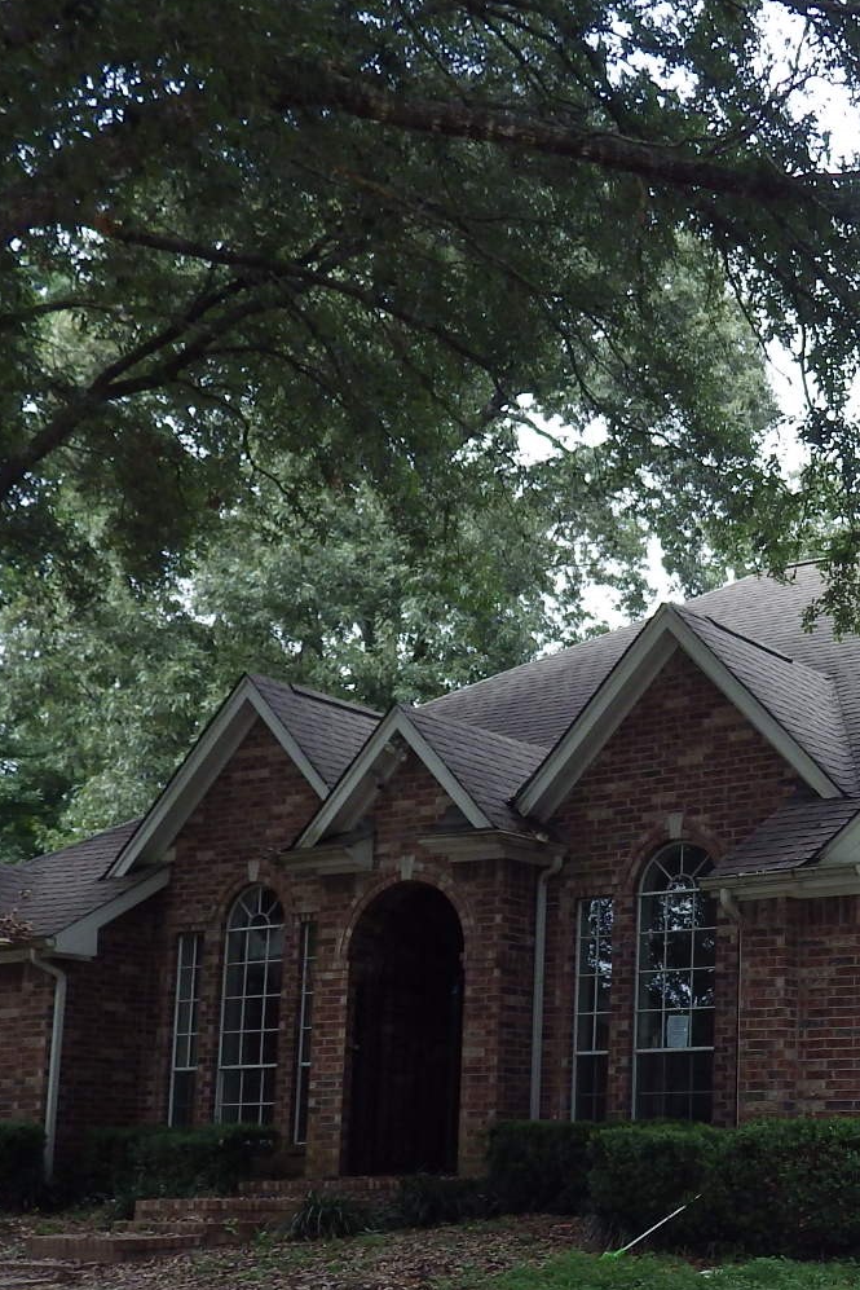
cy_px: 964
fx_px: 1683
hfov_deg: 25.9
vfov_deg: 40.7
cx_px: 1005
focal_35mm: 47
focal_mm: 4
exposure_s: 1/80
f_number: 3.1
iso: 100
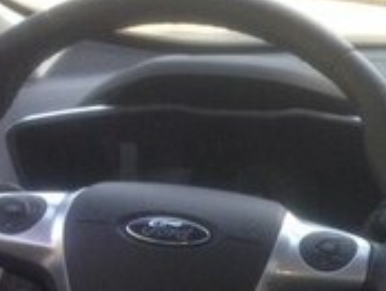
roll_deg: +1.0
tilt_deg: -13.1
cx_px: 639
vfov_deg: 11.6
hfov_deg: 14.3
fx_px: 1396
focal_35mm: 125
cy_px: 361
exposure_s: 1/120
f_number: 2.4
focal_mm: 4.12
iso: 80
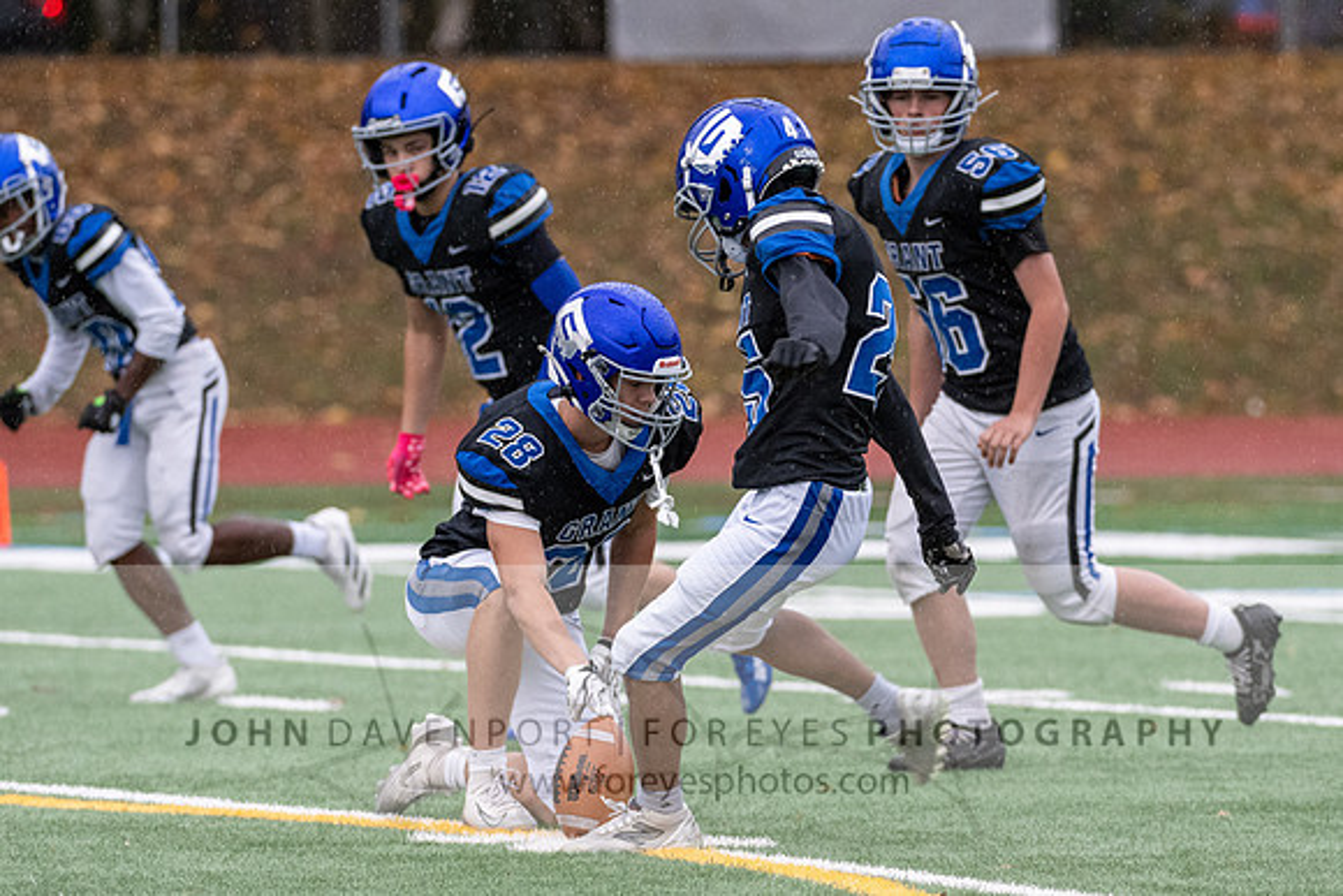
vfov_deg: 3.6
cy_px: 388
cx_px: 655
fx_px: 14442
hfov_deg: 5.3
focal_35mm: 387
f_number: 4
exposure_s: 1/1000
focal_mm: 250
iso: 2800
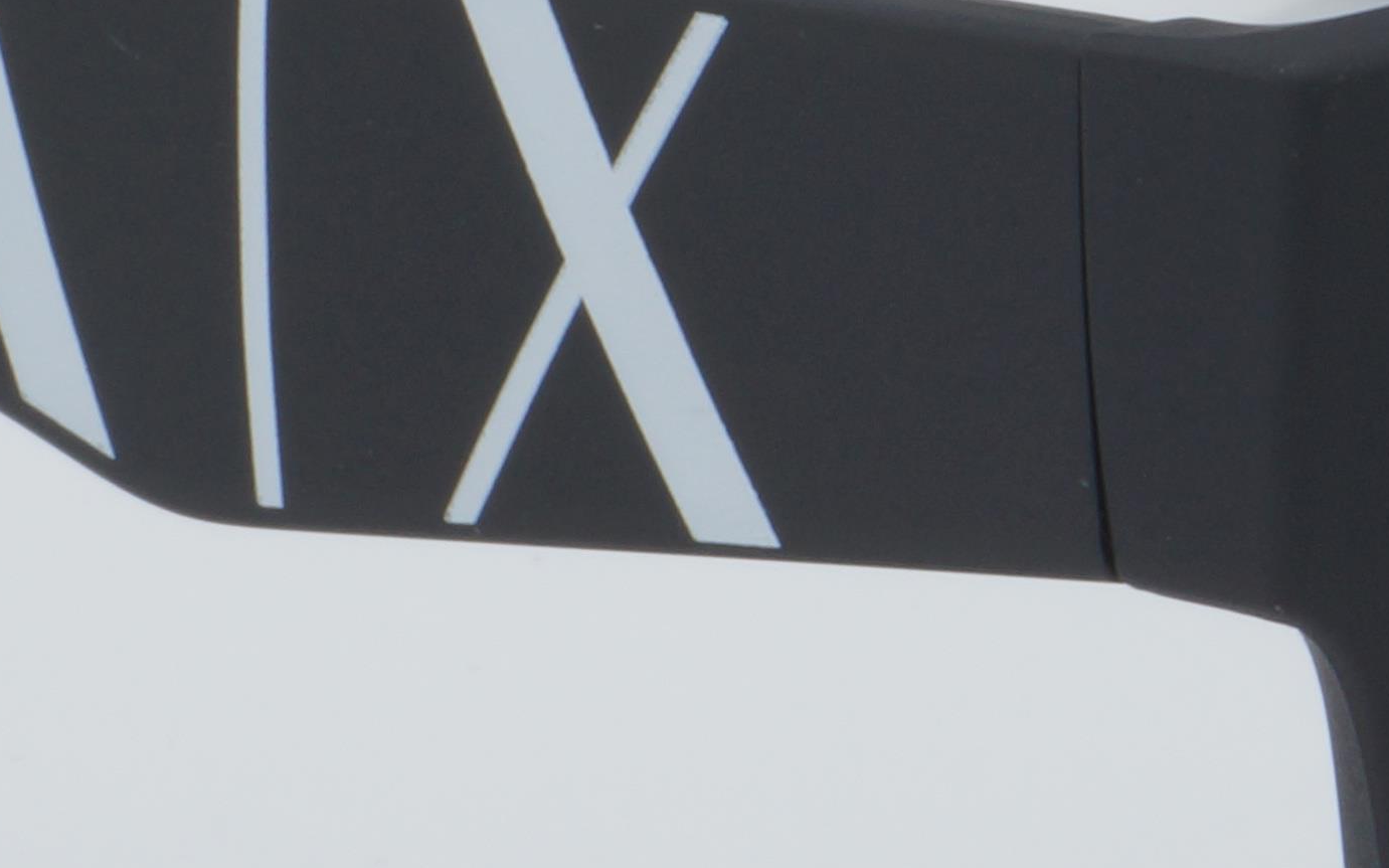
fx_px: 12567
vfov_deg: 4.0
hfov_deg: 6.3
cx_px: 1668
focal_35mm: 332
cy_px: 396
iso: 100
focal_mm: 50
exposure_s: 1/4
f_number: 32
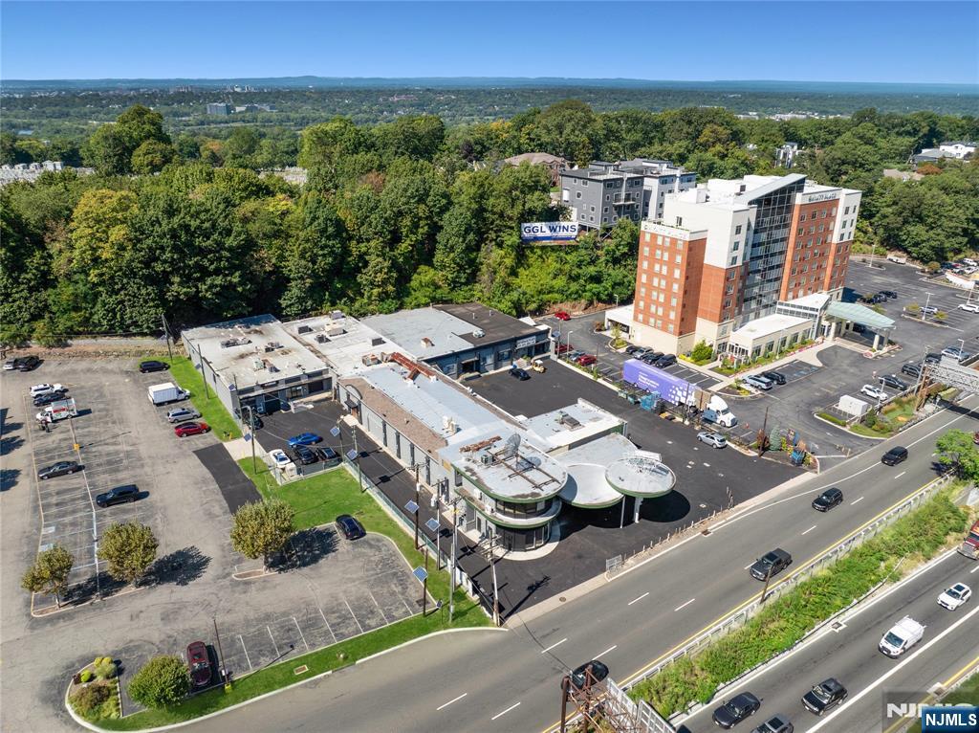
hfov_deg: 71.6
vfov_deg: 56.7
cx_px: 490
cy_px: 366
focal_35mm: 24
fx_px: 678
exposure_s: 1/1600
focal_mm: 12.29
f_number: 2.8
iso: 100
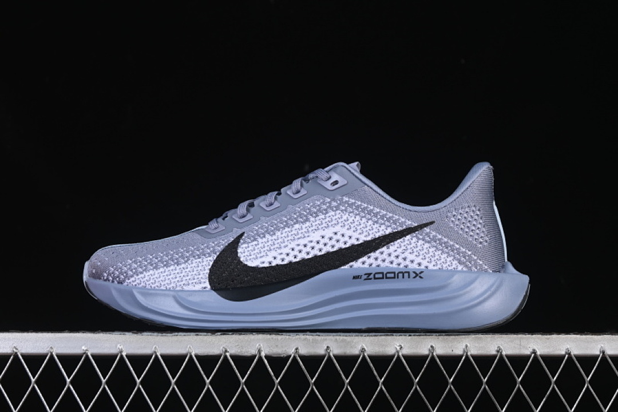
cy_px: 206
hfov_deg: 27.0
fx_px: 1287
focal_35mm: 75
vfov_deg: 18.2
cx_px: 309
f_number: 8
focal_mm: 50
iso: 160
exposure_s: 1/80
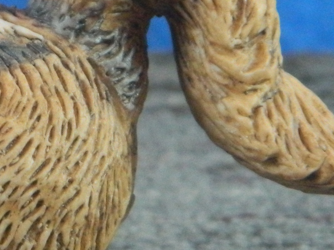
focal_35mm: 365
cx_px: -109
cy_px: 40
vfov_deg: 4.1
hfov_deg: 5.4
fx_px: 3521
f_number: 4.5
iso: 400
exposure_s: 1/20
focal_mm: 18.6
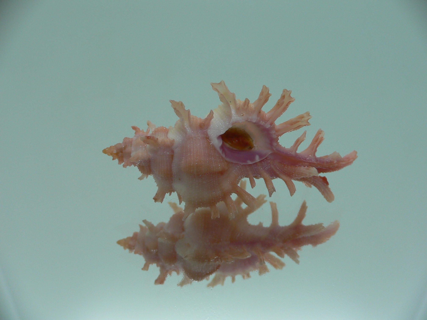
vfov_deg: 40.7
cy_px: 160
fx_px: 432
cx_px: 214
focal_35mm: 35
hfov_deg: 52.6
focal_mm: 4.6
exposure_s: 1/60
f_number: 2.8
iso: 80
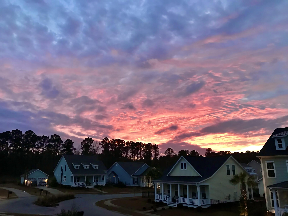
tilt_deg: +14.7
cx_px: 144
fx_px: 233
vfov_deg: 49.7
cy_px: 108
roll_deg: +0.6
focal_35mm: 28
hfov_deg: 63.4
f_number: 1.8
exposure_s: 1/15
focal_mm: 3.99
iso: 80
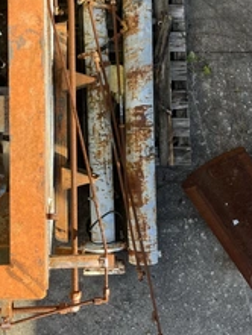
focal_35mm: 47
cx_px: 99
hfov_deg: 30.8
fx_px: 456
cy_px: 141
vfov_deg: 40.3
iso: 50
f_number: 1.6
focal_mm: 5.1
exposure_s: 1/858
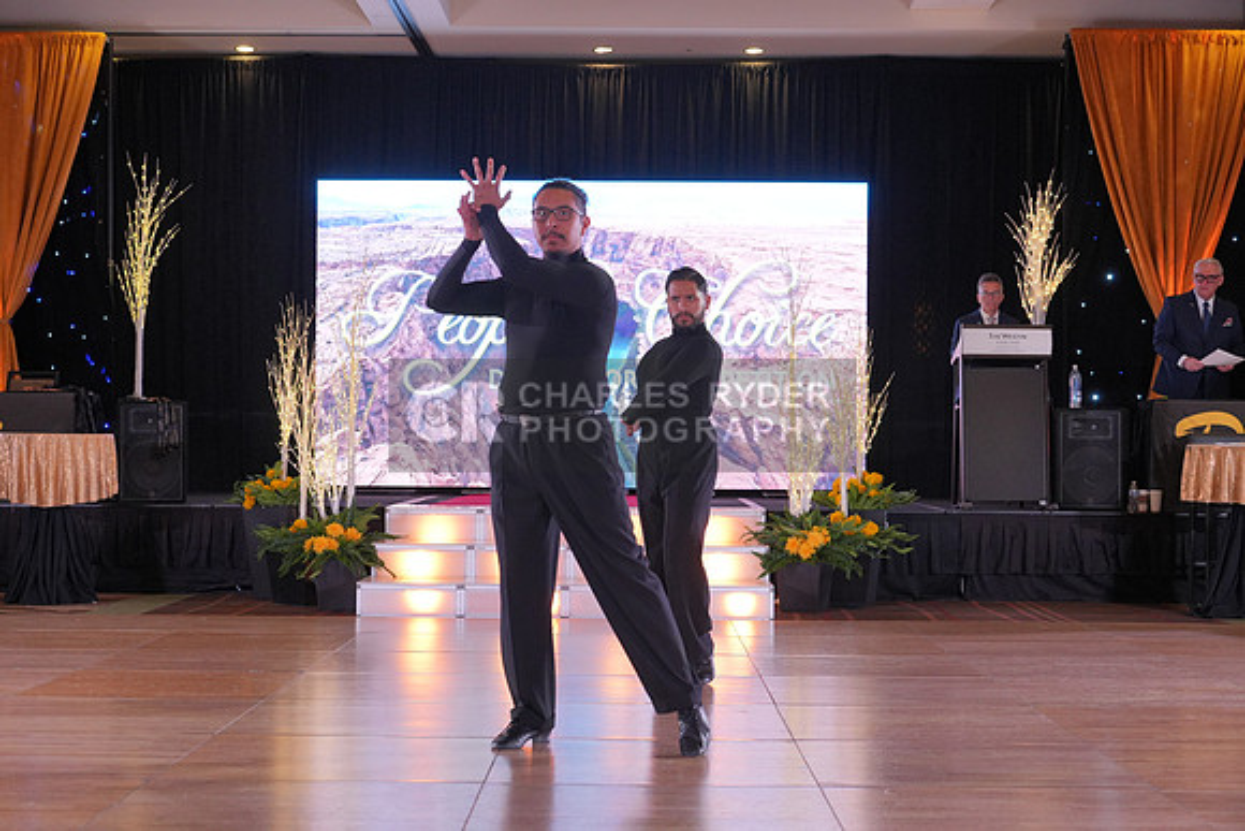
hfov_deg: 32.9
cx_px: 622
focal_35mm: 61
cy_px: 416
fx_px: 2110
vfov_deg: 22.3
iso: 2000
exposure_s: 1/400
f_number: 4
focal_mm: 61
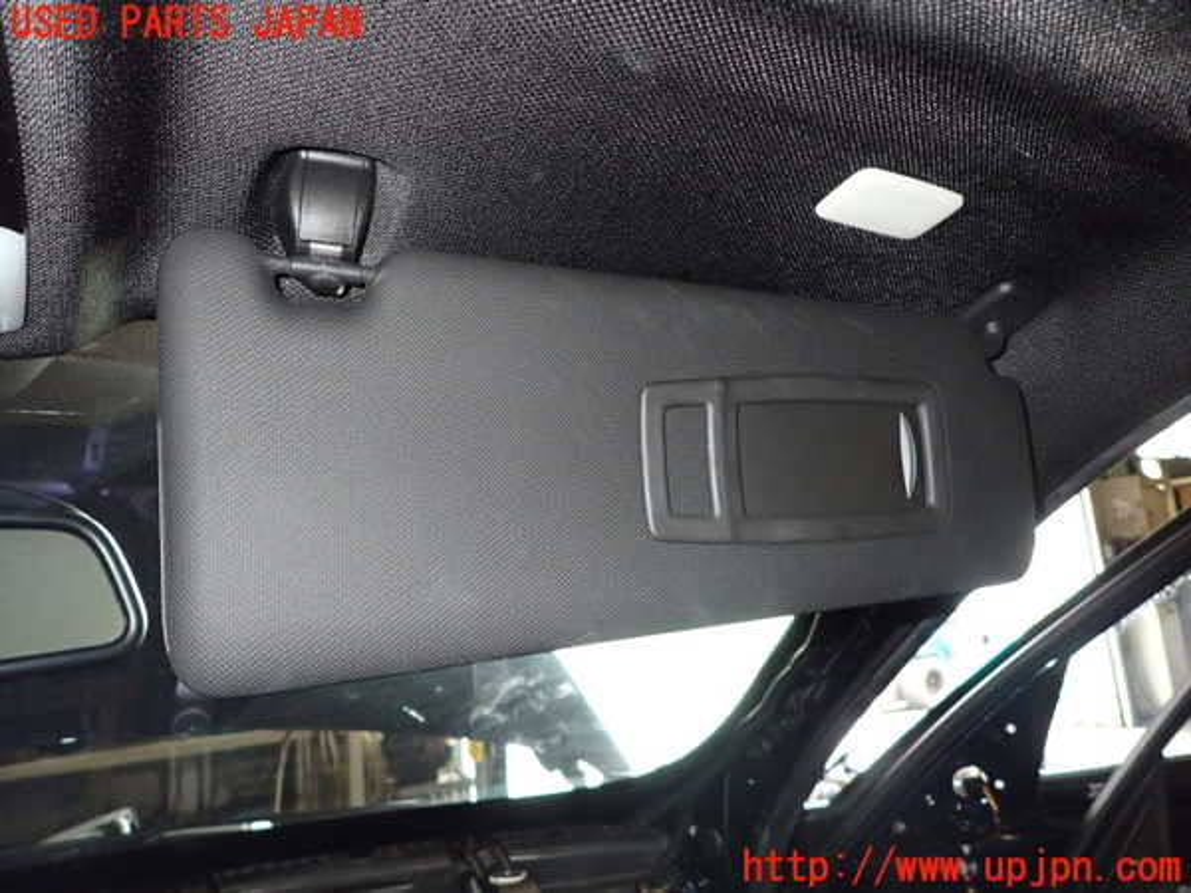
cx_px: 596
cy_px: 446
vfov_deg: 54.9
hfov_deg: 69.4
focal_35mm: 25
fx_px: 860
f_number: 5.6
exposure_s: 1/30
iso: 640
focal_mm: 4.5
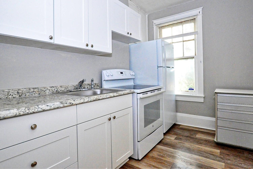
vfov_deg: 67.4
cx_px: 126
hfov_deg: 90.0
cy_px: 84
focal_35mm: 18
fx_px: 126
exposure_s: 1/160
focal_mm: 12
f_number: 6.3
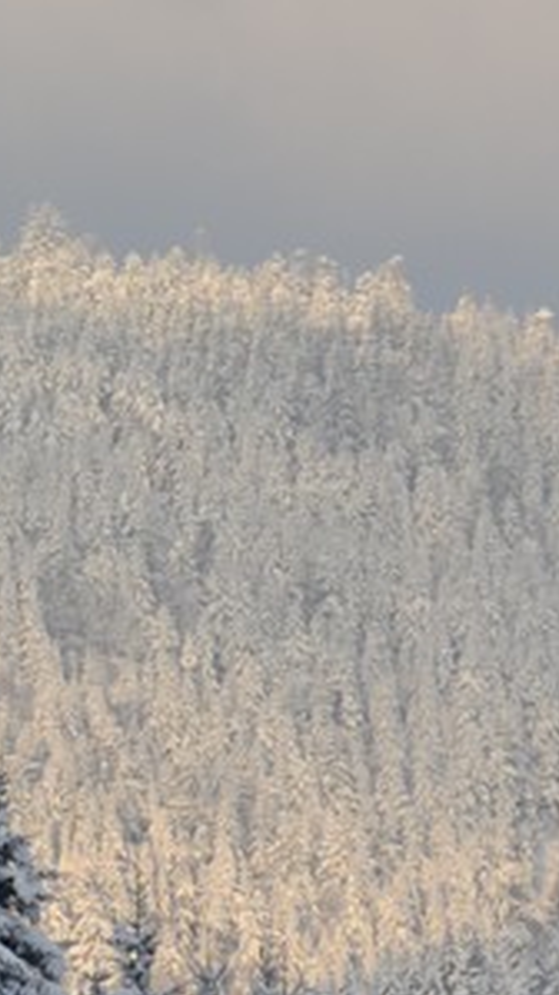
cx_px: 965
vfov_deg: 3.9
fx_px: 14479
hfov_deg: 2.2
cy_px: 757
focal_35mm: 549
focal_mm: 102
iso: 100
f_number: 8
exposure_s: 1/250
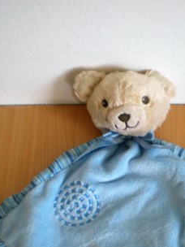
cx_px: 127
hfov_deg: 22.5
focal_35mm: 65
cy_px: 197
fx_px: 463
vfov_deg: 29.2
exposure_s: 1/53.3
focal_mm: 6.3
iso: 200
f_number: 3.1
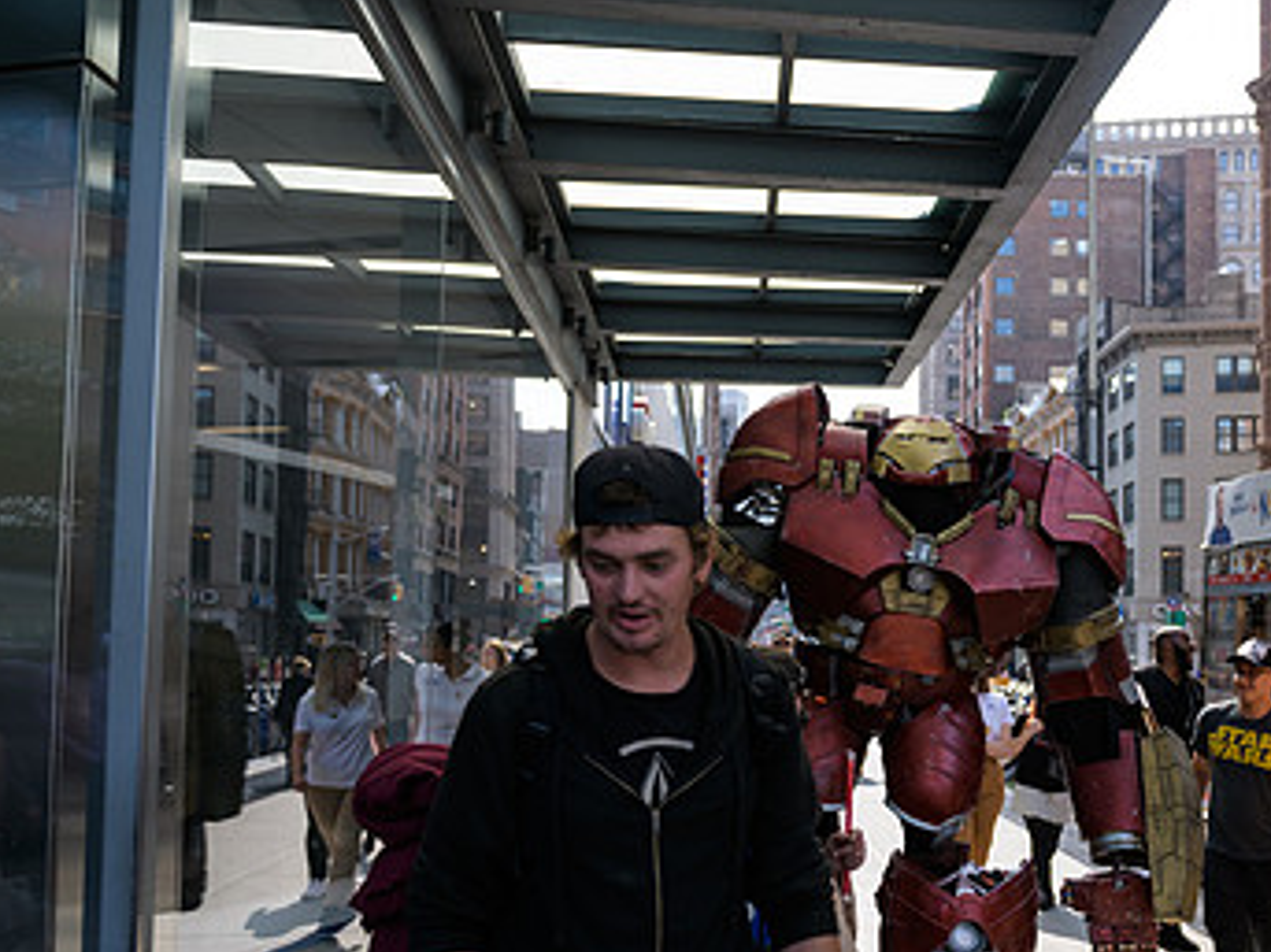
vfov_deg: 36.6
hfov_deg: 46.3
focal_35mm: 39
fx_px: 1431
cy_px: 580
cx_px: 938
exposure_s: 1/2000
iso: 200
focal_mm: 24
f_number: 3.2
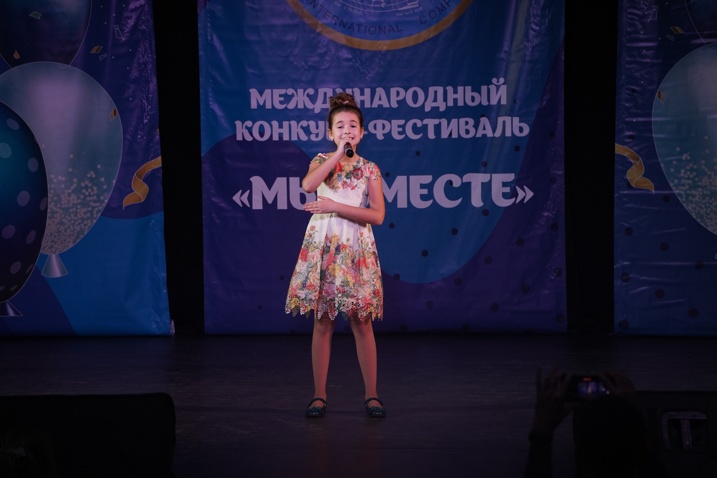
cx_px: 358
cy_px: 239
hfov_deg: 13.6
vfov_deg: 9.1
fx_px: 3007
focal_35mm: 151
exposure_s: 1/250
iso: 1600
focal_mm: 151
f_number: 5.6
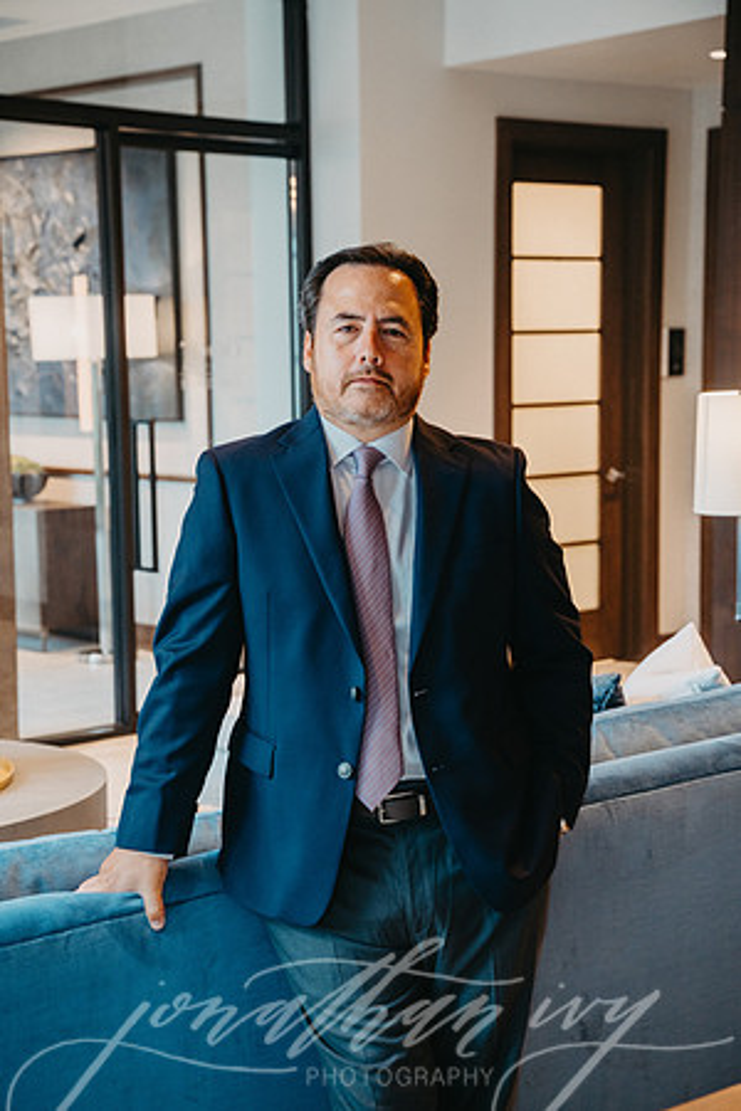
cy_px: 556
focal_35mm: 66
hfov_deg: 20.6
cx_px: 370
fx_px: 2038
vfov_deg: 30.5
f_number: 4.5
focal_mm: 66
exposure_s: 1/100
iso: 640
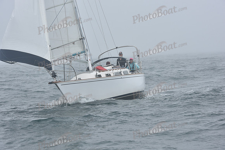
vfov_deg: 13.7
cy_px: 75
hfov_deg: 20.4
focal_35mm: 100
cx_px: 112
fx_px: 625
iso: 250
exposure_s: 1/800
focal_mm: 100
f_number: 10
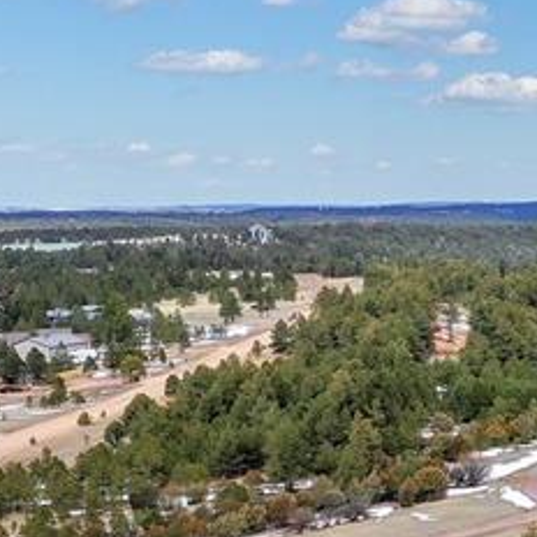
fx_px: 1843
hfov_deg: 15.4
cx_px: 799
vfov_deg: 16.2
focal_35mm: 105
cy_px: 556
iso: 100
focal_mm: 10.26
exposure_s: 1/500
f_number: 5.6
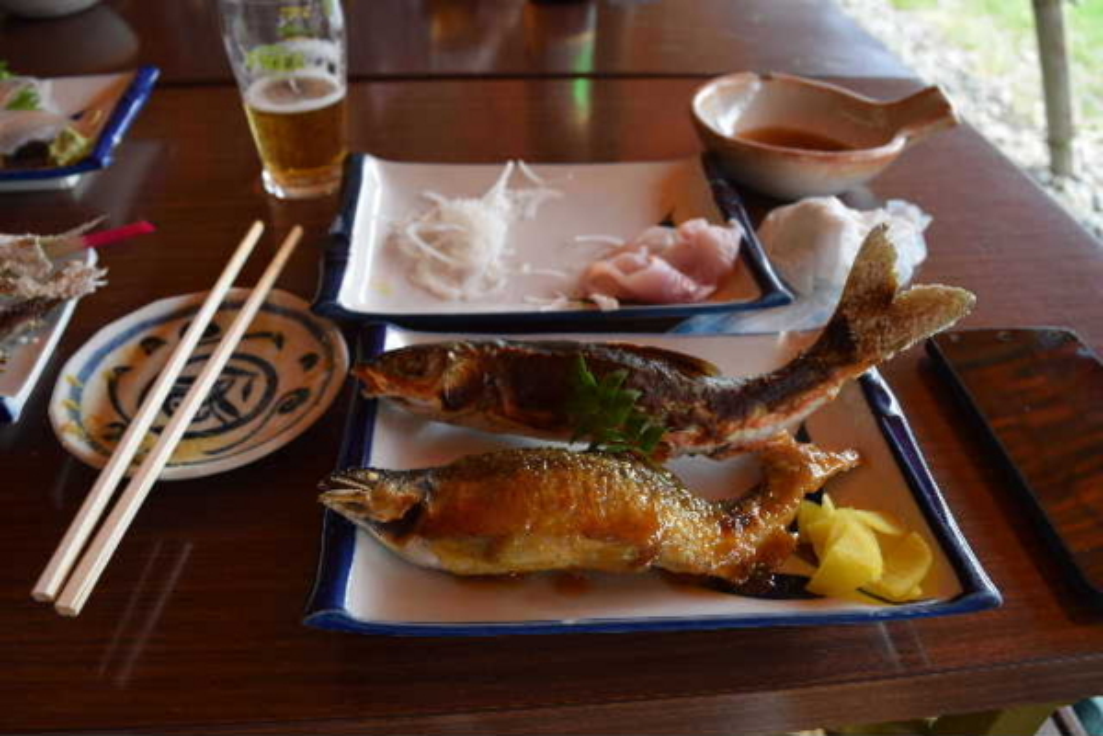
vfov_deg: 47.9
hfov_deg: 67.4
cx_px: 552
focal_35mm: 27
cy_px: 368
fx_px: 827
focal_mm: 18
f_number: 6.3
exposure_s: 1/160
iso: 400
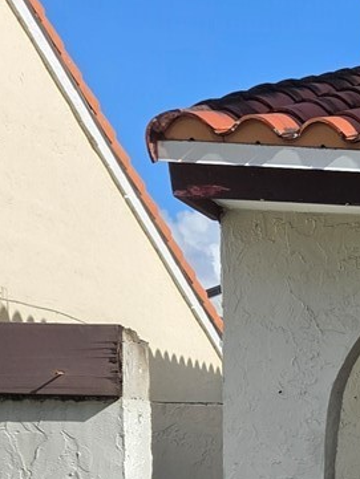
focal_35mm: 102
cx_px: 770
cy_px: 560
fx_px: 1414
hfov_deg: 12.4
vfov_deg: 18.4
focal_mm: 5.4
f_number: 1.8
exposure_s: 1/4187
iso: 80
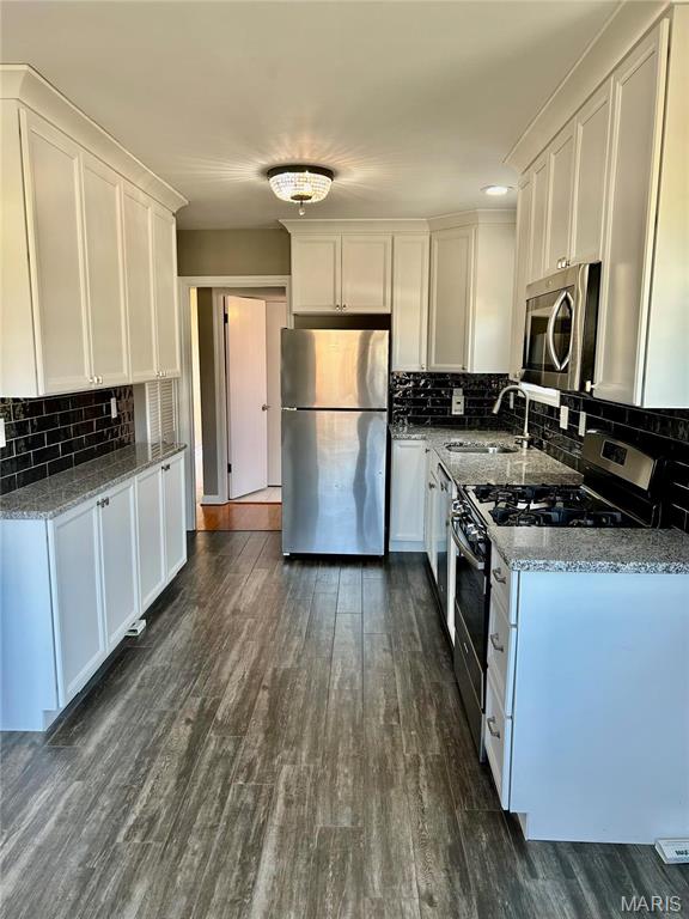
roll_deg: -0.5
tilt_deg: -9.0
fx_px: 690
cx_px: 344
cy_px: 460
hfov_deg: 53.1
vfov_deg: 67.3
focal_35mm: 26
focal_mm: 5.7
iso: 80
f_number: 1.5
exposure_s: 1/120
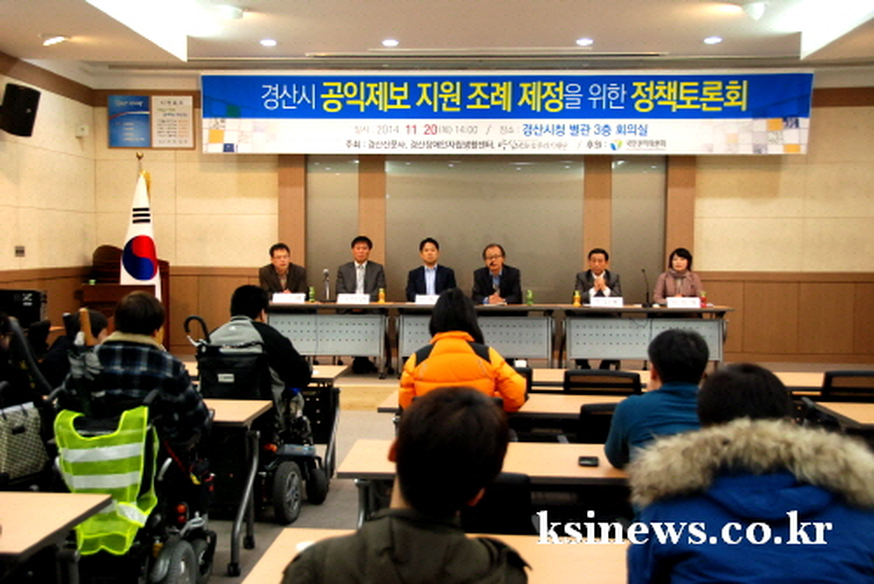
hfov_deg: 46.4
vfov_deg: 31.9
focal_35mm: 42
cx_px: 437
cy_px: 292
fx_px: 1020
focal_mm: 28
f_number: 4
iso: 800
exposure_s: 1/40
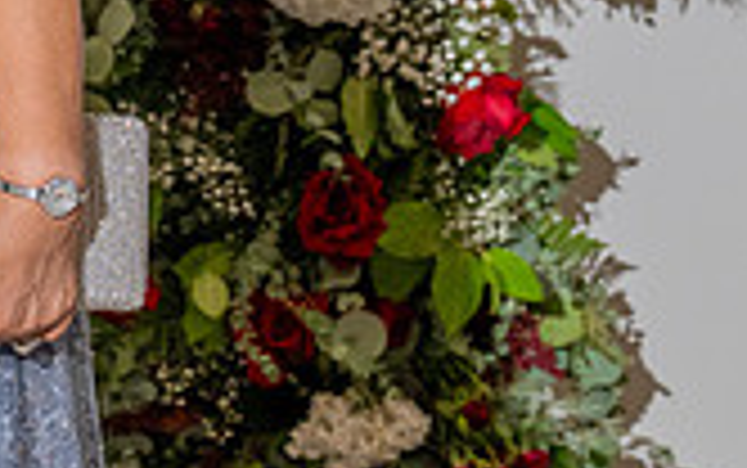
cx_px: -518
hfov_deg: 8.5
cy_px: -326
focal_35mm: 239
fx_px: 4869
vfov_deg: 5.4
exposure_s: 1/200
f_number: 5.6
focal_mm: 57
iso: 800
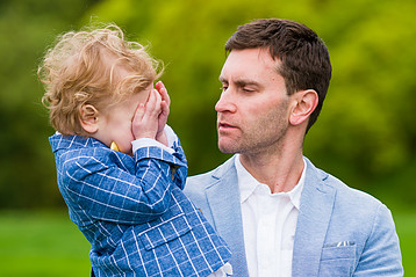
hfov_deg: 8.5
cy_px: 177
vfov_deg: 5.7
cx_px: 268
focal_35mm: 243
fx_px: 2809
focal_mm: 150
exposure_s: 1/800
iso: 200
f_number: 3.5
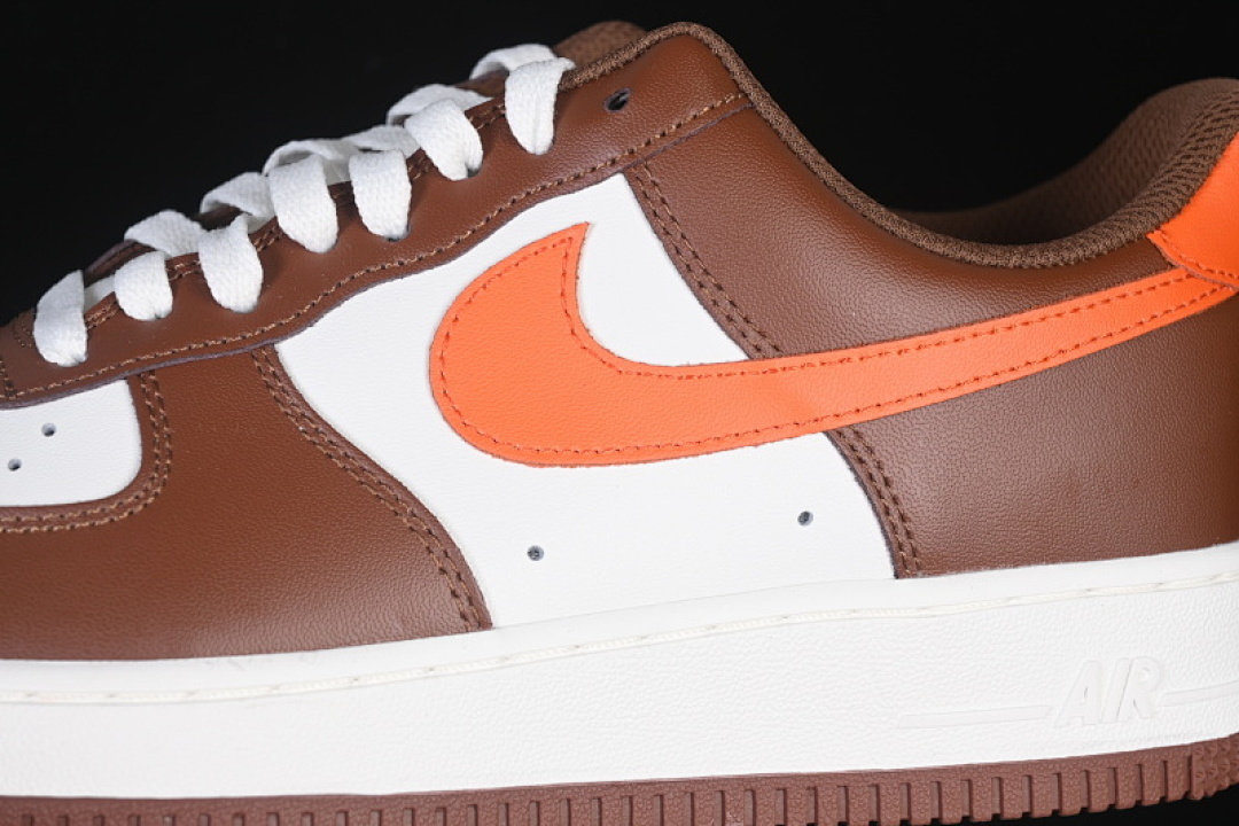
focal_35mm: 75
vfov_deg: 18.2
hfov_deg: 27.0
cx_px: 620
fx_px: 2581
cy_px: 413
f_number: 6.3
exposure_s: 1/60
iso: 160
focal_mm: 50
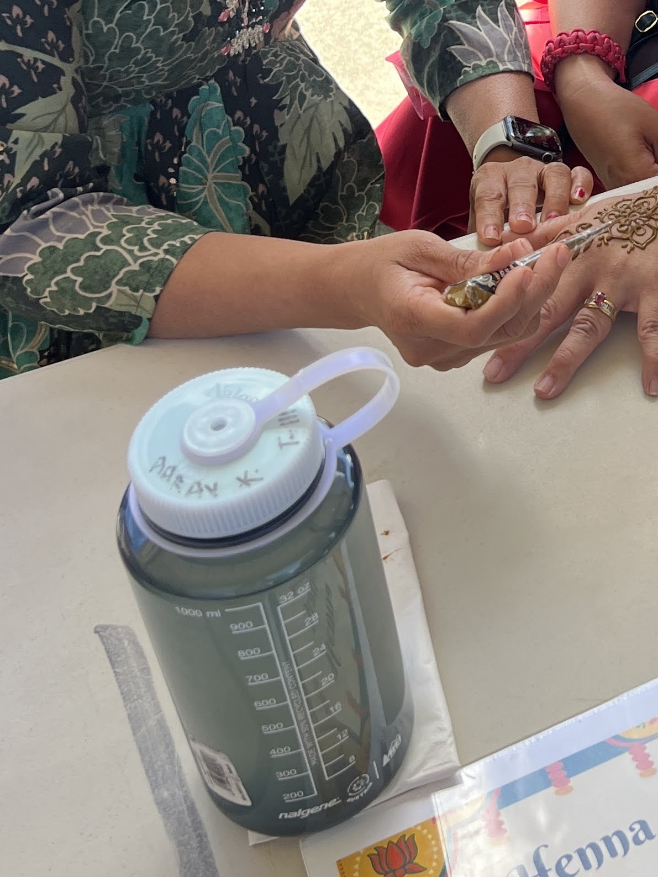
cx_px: 742
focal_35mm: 66
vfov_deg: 27.7
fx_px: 1673
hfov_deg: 21.0
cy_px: 3
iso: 50
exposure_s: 1/539
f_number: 1.5
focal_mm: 5.7
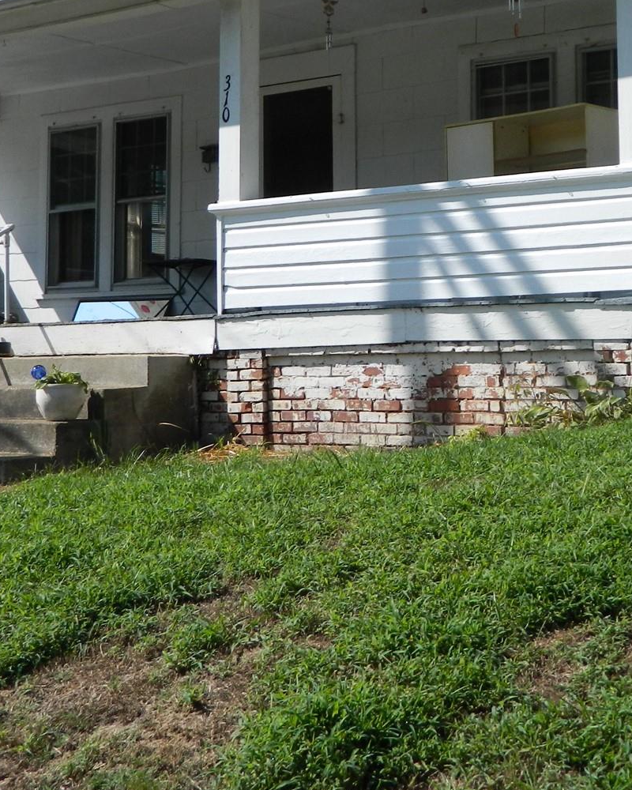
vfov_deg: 30.2
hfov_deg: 24.4
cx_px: 447
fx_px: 1450
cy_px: 258
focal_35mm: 62
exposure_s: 1/160
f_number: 9.1
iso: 80
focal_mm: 5.6
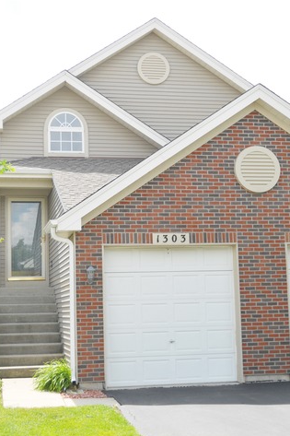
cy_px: 218
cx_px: 132
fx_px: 689
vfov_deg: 35.1
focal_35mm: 57
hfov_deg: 23.8
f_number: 3.7
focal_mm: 9.6
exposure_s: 1/320
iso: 80
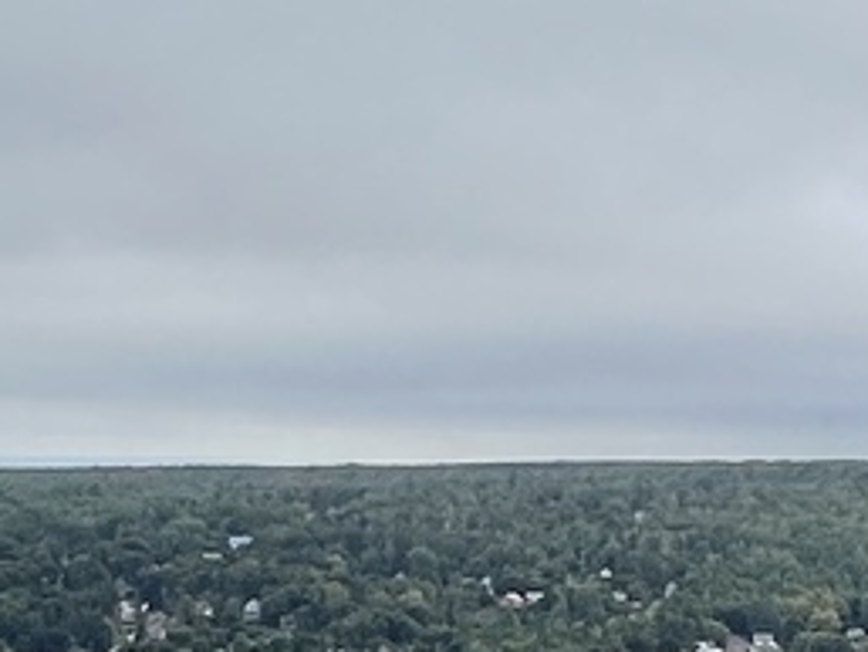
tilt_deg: -1.3
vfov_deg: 14.6
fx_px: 2534
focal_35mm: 101
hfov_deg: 19.4
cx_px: 507
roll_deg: -0.3
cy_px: 534
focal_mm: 1.57
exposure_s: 1/1410
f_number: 1.8
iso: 32
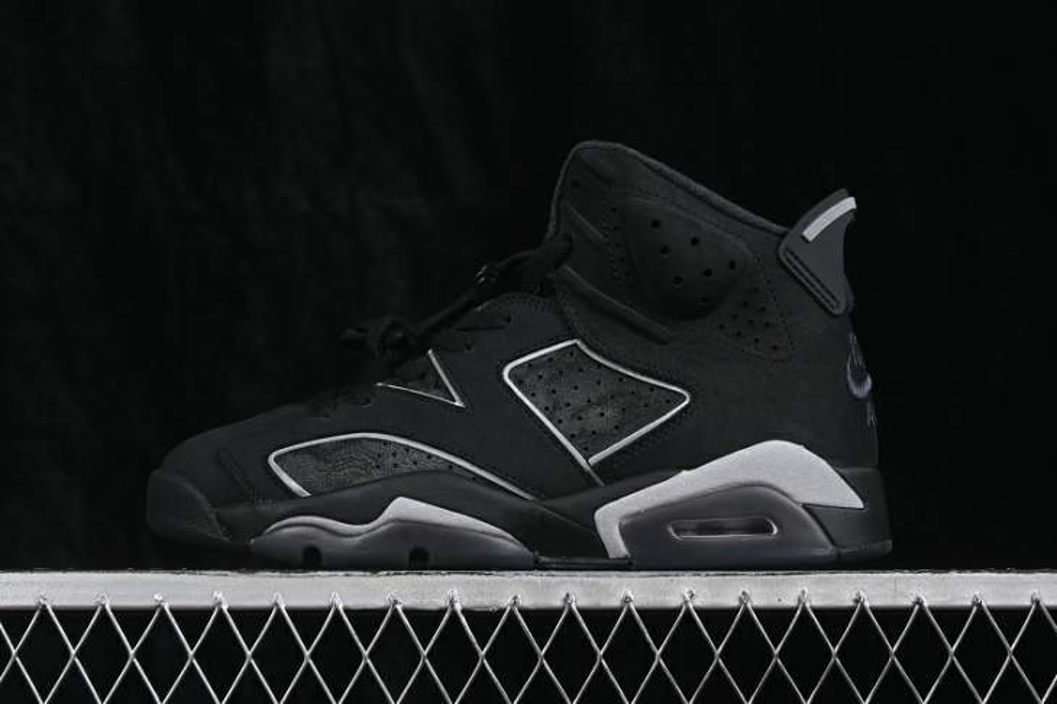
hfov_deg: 27.0
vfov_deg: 18.2
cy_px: 352
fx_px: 2201
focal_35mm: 75
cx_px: 528
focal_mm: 50
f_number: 6.3
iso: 160
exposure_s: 1/60
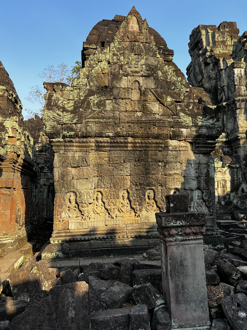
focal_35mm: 26
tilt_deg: +7.4
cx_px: 124
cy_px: 165
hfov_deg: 53.1
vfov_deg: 67.3
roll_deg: +1.2
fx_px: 247
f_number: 1.5
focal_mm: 5.7
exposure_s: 1/1009
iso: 50
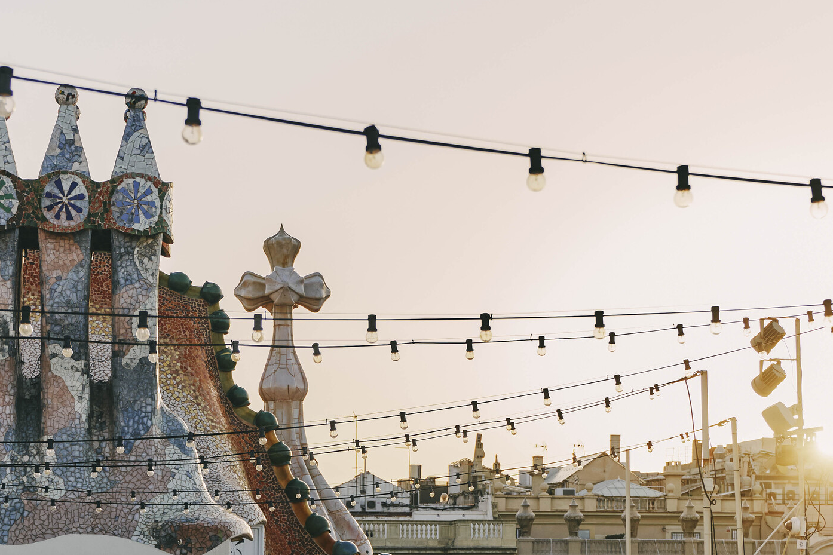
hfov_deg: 28.4
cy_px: 507
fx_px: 1643
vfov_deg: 18.8
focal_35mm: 71
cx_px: 367
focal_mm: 33
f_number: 3.5
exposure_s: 1/500
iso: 200
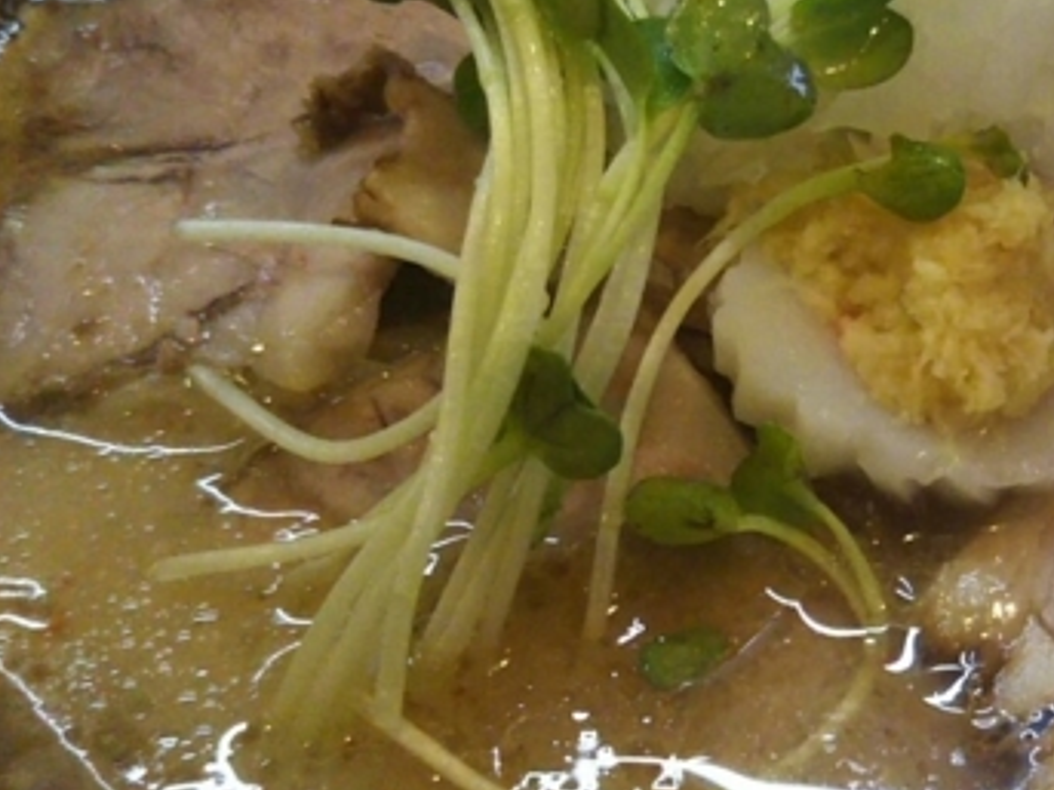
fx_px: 2131
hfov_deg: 27.0
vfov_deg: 21.0
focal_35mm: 70
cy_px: 320
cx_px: 913
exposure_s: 1/100
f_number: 2.2
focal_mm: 4
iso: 250
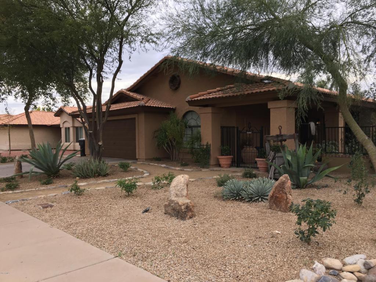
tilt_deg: -0.5
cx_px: 188
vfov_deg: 48.2
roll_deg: +0.4
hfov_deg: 61.7
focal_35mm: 29
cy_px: 141
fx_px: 315
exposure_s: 1/120
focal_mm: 4.15
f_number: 2.2
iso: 25
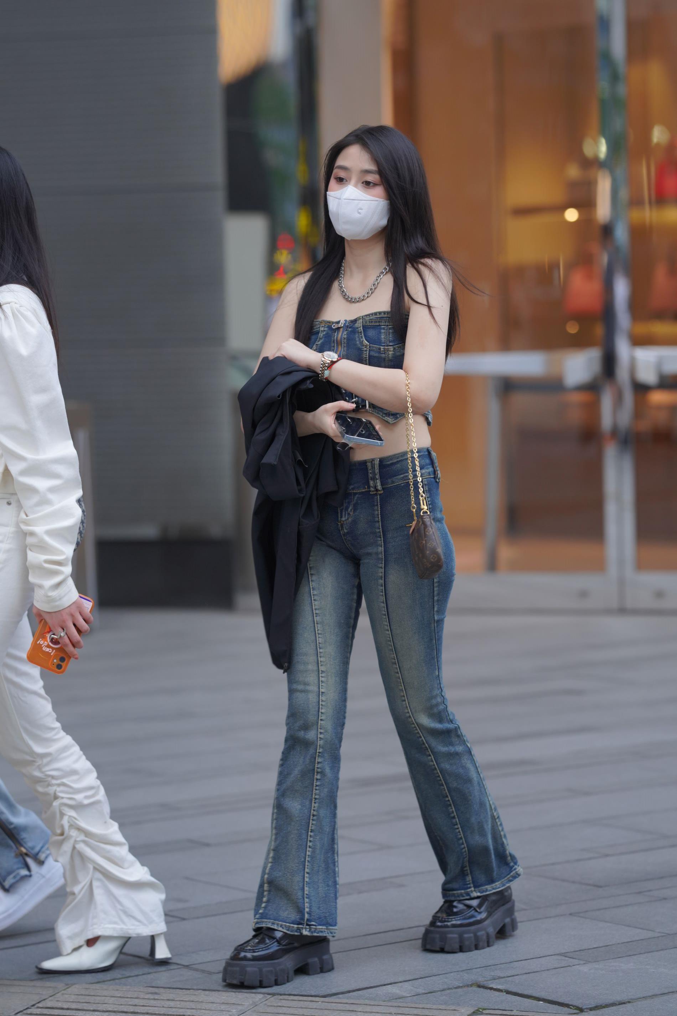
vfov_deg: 15.2
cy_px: 508
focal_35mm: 135
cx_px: 338
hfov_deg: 10.2
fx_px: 3809
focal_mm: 135
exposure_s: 1/400
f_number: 3.2
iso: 640
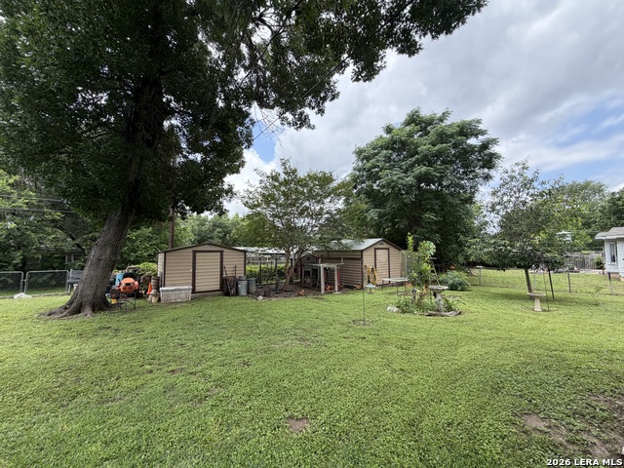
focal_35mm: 14
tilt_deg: +3.1
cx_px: 312
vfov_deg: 85.7
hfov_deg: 102.1
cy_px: 234
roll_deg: -0.4
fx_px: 252
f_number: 2.2
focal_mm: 2.22
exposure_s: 1/686
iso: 40
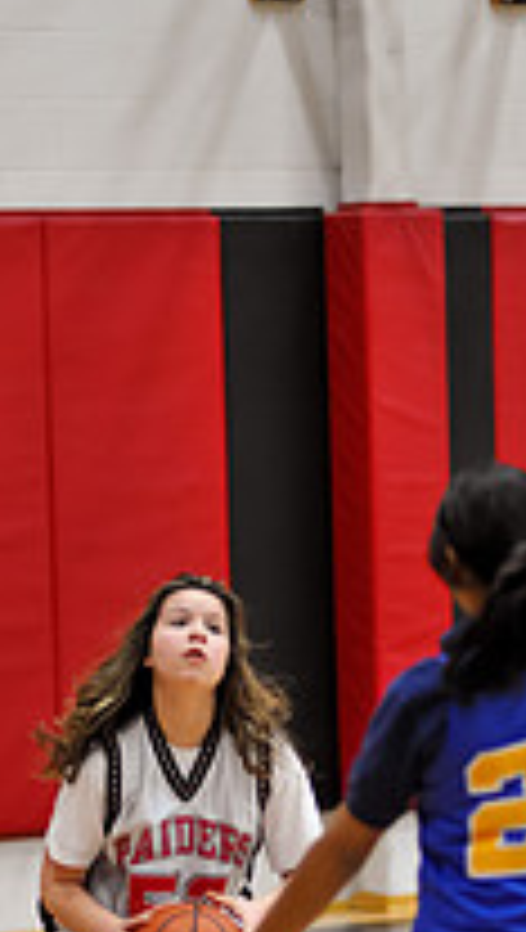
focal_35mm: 193
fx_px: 4768
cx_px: 160
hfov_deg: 6.3
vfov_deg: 11.1
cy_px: 819
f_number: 2
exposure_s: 1/500
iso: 1400
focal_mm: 85
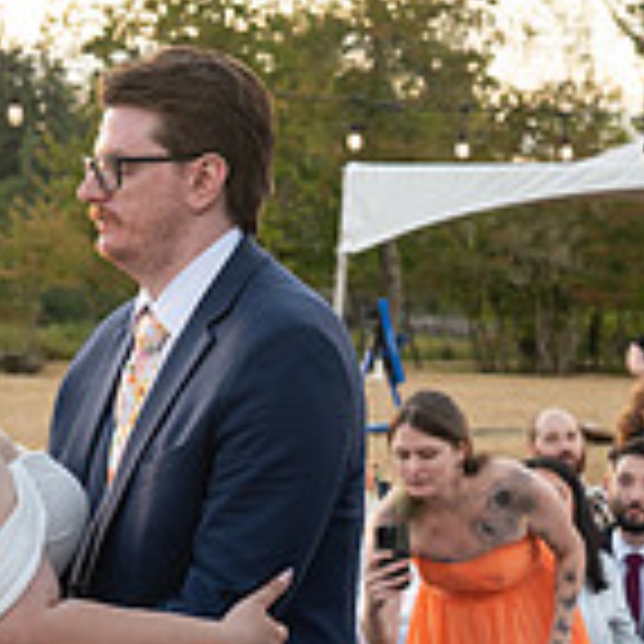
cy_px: 624
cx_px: 23
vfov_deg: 10.5
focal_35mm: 165
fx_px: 3473
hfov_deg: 10.5
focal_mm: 48
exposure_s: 1/160
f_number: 5.6
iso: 800
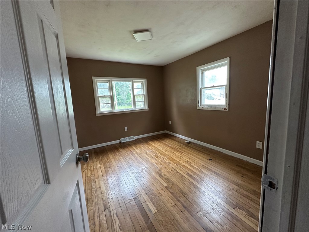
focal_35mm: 14
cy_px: 116
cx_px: 154
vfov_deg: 85.7
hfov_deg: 102.1
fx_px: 125
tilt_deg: -7.0
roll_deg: +2.5
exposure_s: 1/120
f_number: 2.2
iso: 250
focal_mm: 2.22
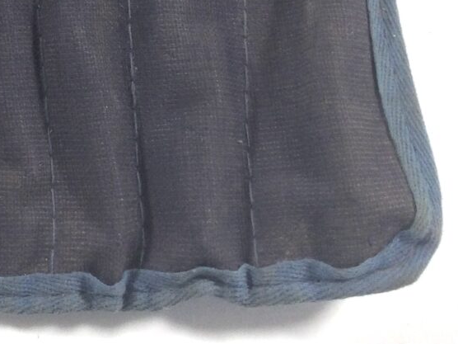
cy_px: -244
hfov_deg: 17.6
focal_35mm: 107
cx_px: -74
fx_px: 1416
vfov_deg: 12.8
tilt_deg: -68.8
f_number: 2.4
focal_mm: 3.3
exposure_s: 1/50
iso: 32
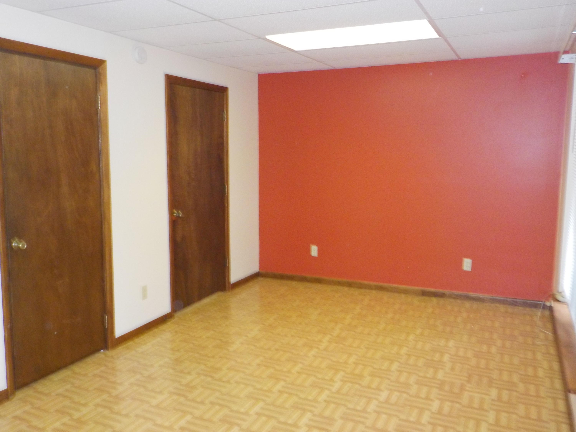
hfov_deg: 60.0
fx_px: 499
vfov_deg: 46.8
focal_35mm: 30
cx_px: 288
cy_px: 216
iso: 360
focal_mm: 4.1
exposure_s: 1/30
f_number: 3.3
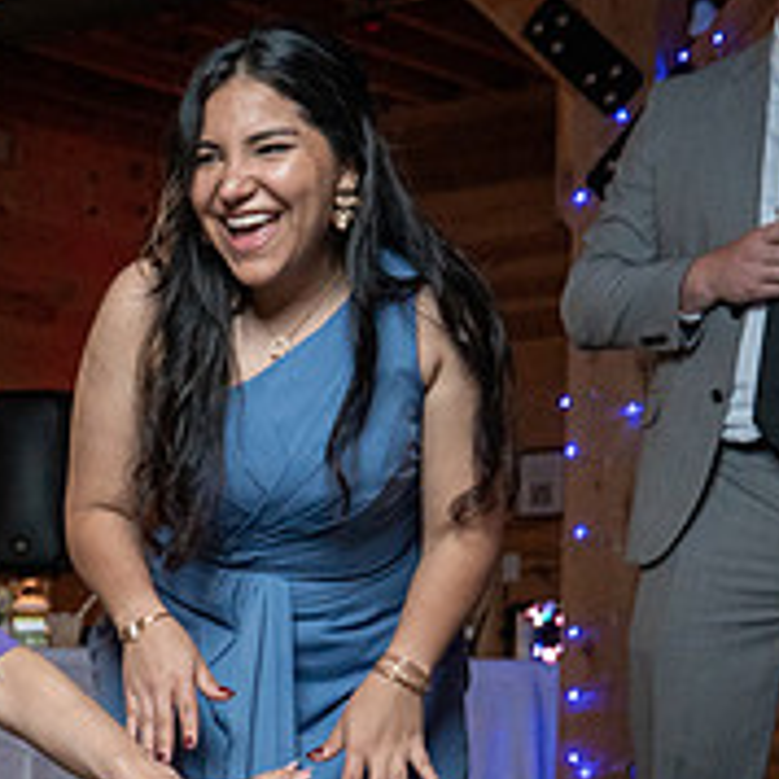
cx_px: -281
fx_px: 2444
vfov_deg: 17.5
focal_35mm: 96
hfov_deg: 16.9
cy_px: 837
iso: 2000
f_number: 4
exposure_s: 1/200
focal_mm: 31
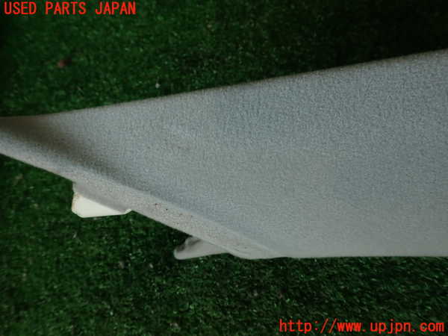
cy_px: 168
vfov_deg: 54.9
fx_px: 324
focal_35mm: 25
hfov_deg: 69.4
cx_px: 224
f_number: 2.8
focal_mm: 4.5
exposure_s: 1/160
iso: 100
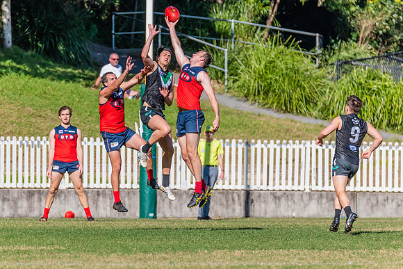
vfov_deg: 2.7
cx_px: 183
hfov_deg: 4.1
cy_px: 147
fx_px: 5620
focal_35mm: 502
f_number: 10
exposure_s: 1/1600
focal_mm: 450
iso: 800
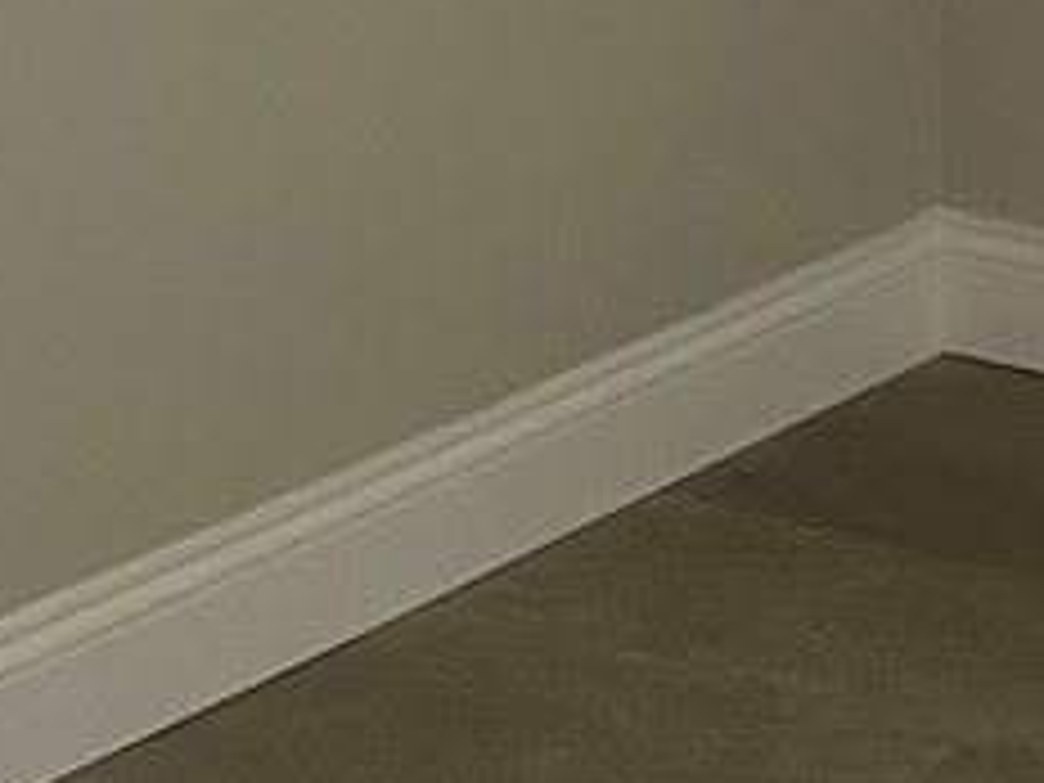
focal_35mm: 179
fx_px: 5399
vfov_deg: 8.0
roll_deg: -0.6
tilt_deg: -9.8
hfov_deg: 10.8
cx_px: 1408
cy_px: -567
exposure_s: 1/120
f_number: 1.5
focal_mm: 5.7
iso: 125
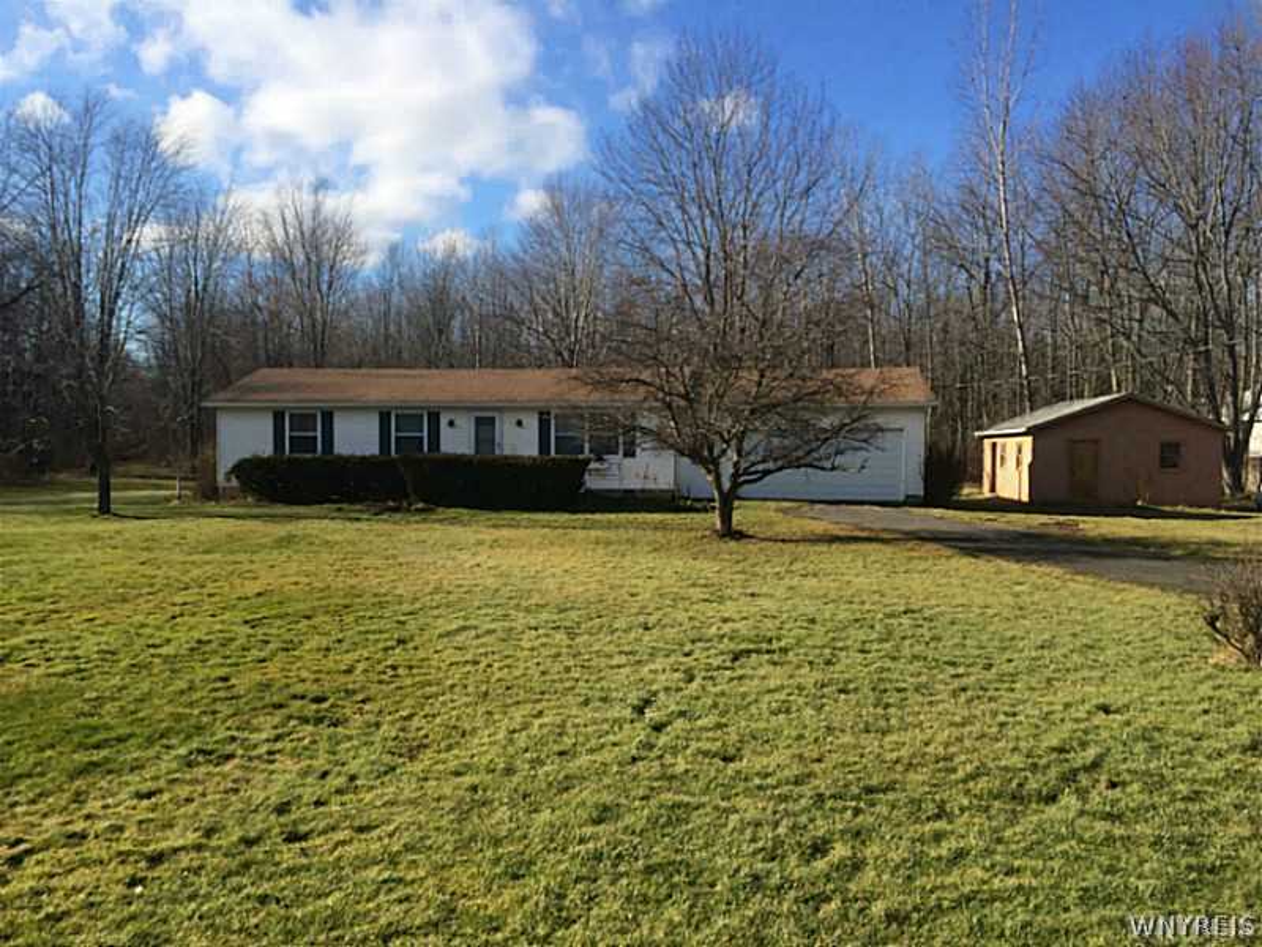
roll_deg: -0.3
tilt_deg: -1.7
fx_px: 1057
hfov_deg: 61.7
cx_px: 631
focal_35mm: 29
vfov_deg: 48.2
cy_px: 474
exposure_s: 1/1709
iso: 32
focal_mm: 4.15
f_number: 2.2
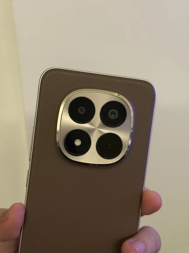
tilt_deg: -30.4
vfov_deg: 39.7
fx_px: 349
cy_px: 126
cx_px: 94
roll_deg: -0.2
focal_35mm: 48
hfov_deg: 30.3
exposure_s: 1/30
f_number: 1.78
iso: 640
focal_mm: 6.76
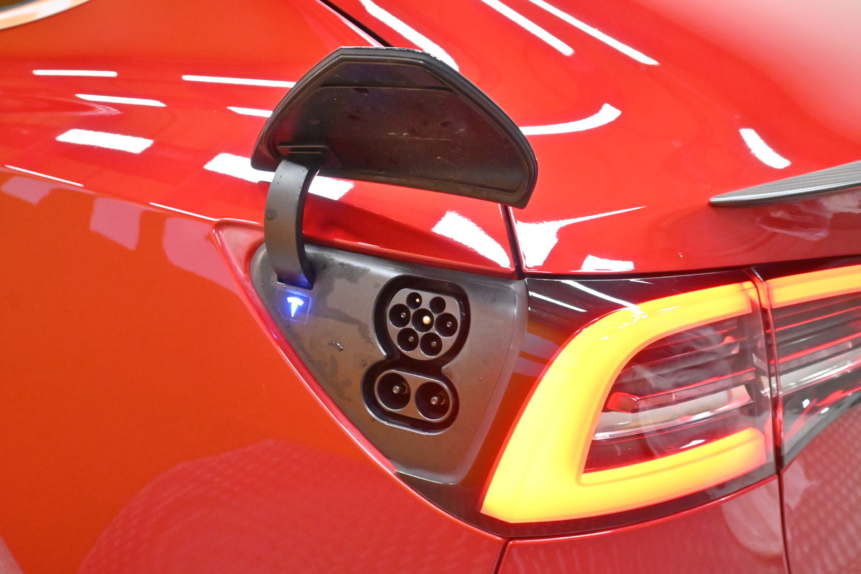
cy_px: 287
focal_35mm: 32
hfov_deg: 58.3
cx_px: 430
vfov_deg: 40.8
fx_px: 771
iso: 5000
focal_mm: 21.5
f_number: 5.6
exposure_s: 1/125
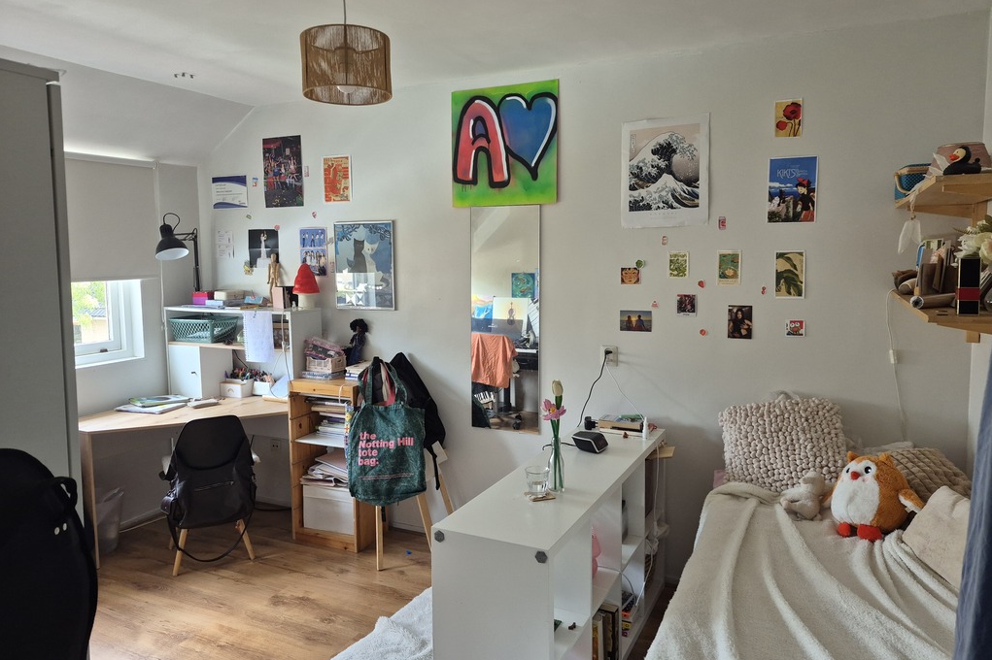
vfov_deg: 53.1
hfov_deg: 73.8
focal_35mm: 24
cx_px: 496
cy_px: 310
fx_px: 661
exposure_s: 1/180
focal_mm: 5.4
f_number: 1.8
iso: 200
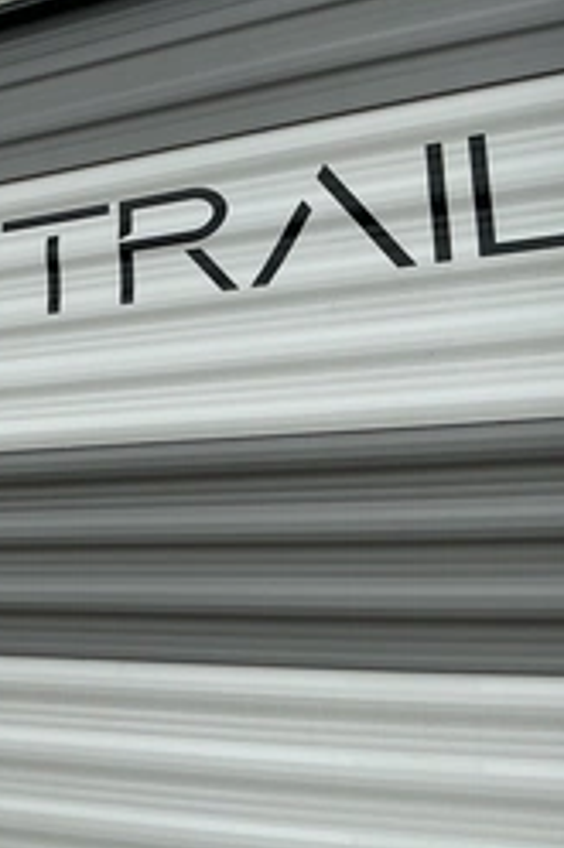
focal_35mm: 47
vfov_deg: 41.9
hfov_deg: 26.1
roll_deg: +1.8
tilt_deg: +11.8
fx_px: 1106
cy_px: 383
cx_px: -79
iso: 25
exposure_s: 1/2141
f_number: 1.8
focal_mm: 3
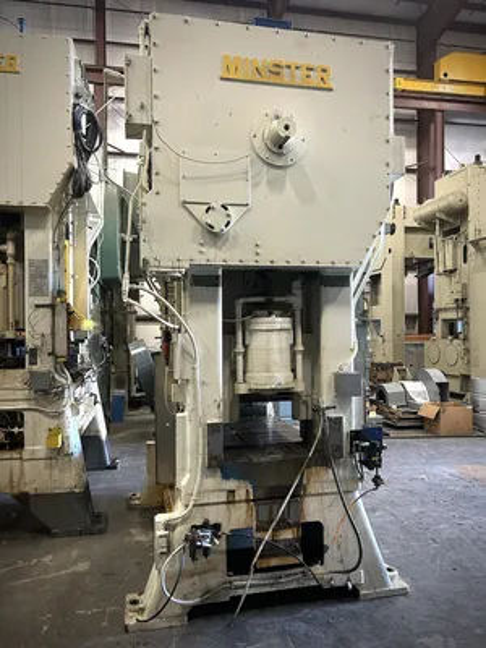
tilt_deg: +1.0
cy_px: 324
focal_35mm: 26
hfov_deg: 53.1
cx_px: 243
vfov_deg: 67.3
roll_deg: +1.9
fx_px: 487
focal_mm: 5.7
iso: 400
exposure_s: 1/60
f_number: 1.5
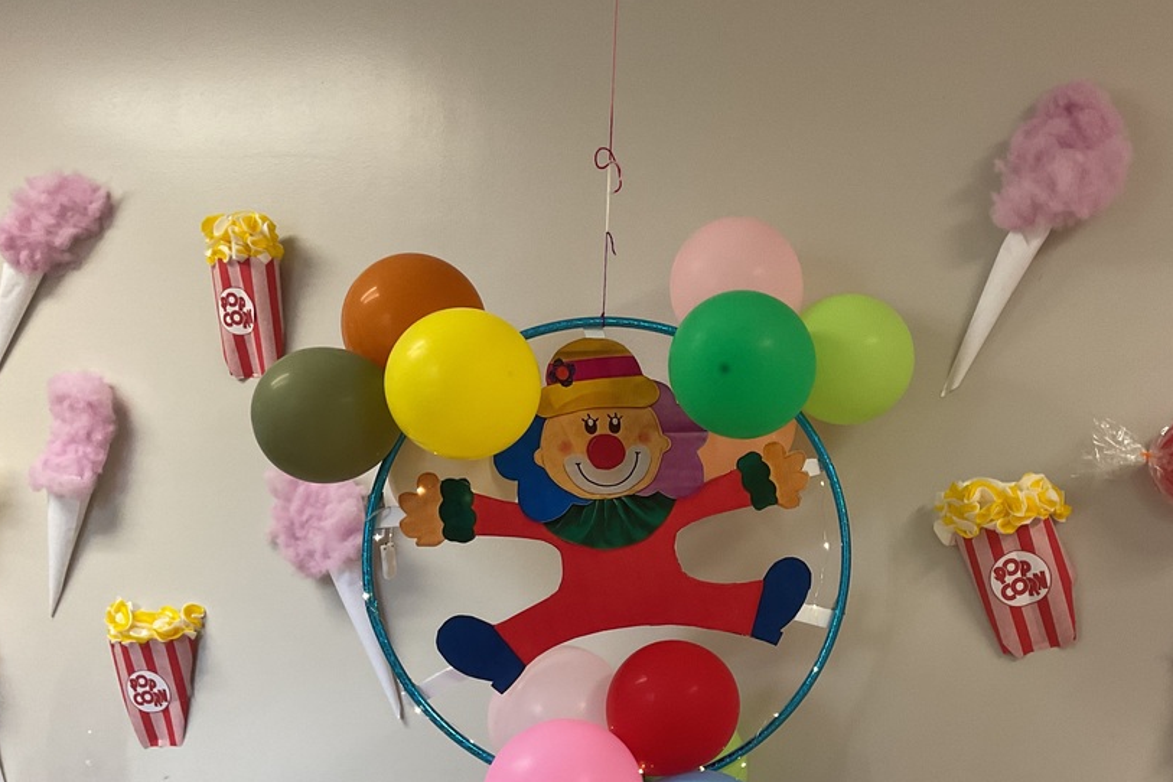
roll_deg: -2.1
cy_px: 517
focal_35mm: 38
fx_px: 1238
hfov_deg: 50.4
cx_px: 700
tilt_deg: +1.6
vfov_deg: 34.7
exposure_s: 1/60
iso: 100
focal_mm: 3
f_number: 1.8
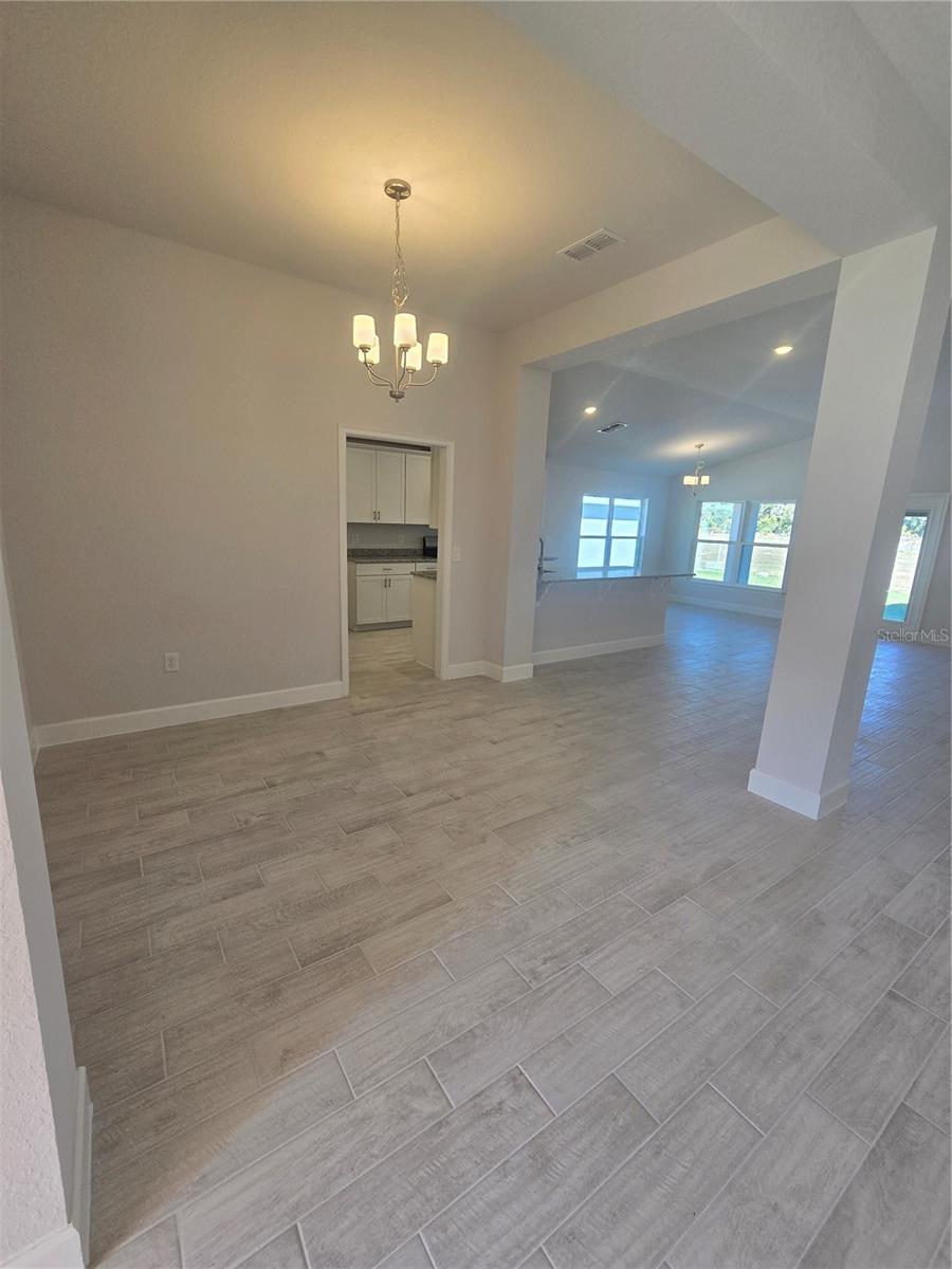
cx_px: 476
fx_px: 477
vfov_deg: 106.2
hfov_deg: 89.9
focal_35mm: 13
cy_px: 634
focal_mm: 2.2
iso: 64
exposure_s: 1/120
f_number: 2.2
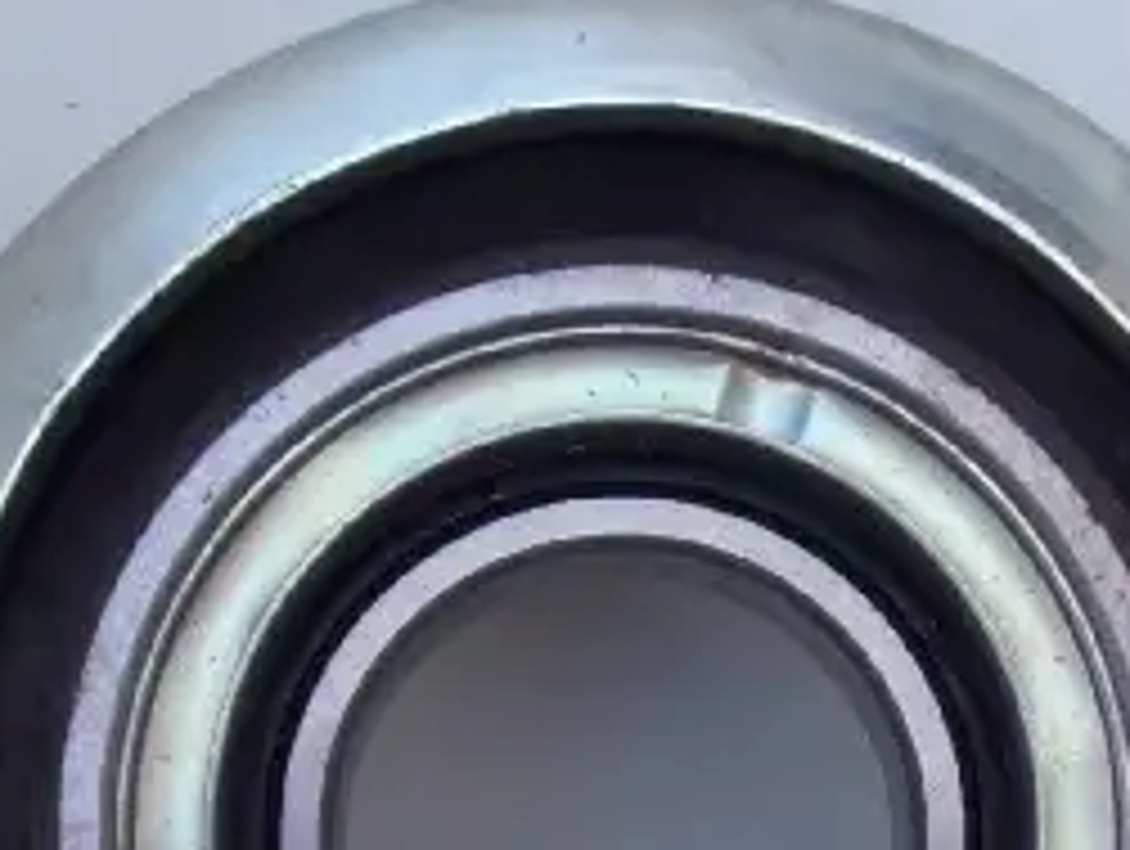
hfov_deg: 18.7
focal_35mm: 105
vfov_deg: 14.0
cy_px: 765
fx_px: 3433
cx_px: 621
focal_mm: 5.9
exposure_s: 1/120
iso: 80
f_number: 3.7
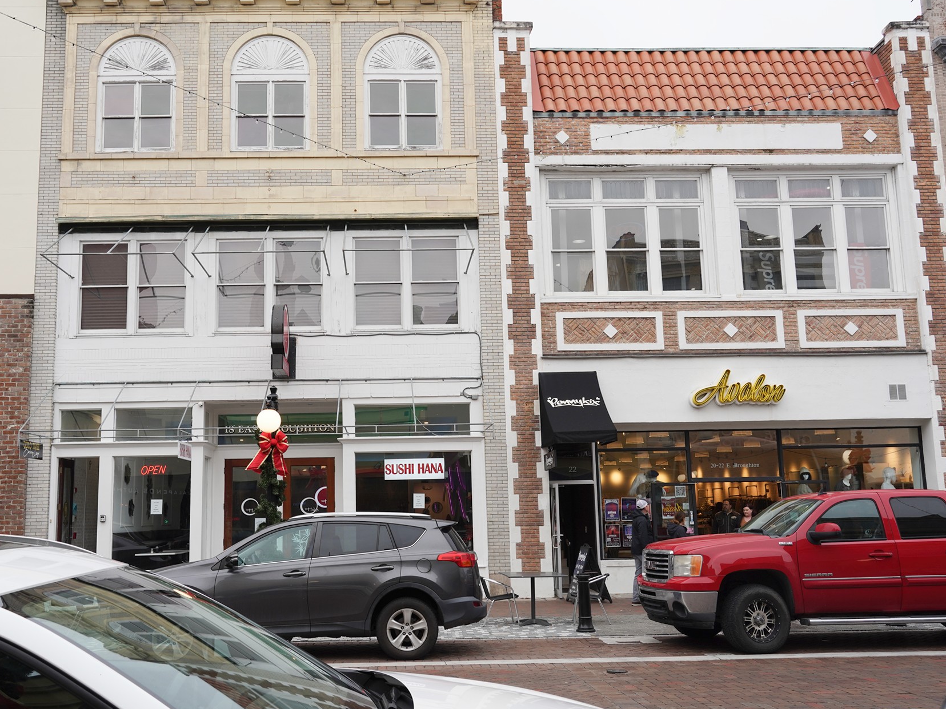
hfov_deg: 51.2
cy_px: 354
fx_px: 984
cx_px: 411
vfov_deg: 39.7
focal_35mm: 36
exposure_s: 1/100
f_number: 9
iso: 400
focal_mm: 31
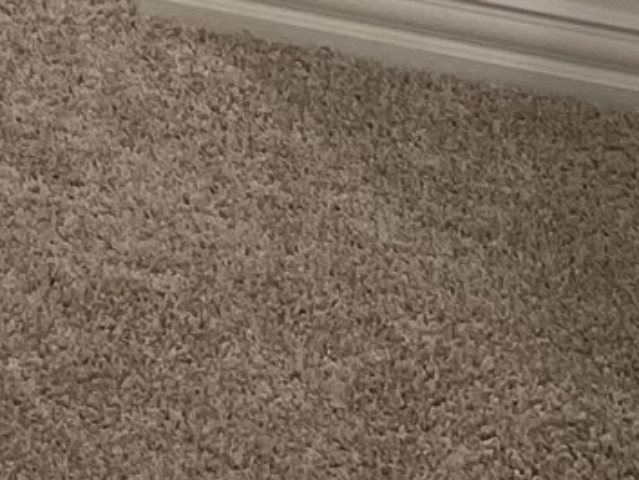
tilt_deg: -8.7
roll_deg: -0.4
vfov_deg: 8.1
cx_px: -663
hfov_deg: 12.0
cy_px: -1154
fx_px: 2678
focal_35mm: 145
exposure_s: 1/120
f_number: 1.6
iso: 125
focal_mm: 5.1
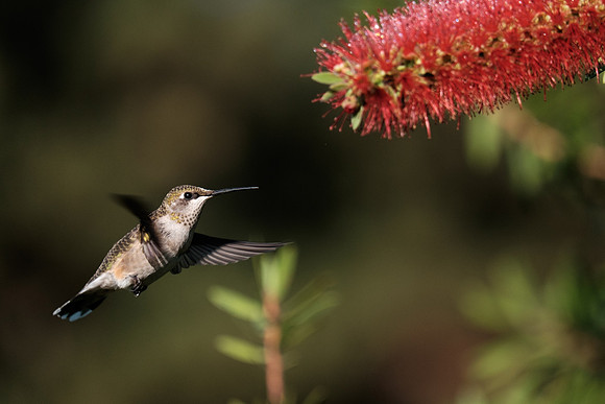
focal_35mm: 400
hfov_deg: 5.2
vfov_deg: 3.4
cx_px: 363
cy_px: 190
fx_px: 6723
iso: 400
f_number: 4.8
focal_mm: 200
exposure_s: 1/2000
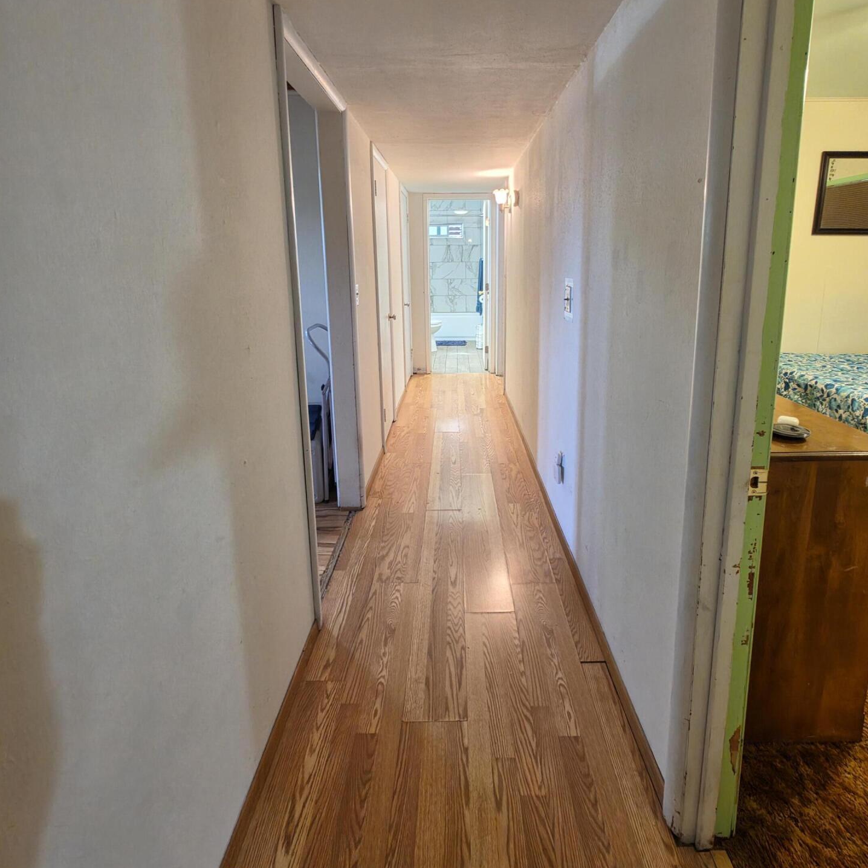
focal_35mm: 16
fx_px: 454
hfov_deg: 87.4
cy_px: 337
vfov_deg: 86.1
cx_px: 451
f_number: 1.9
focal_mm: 2.2
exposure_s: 1/60
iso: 250
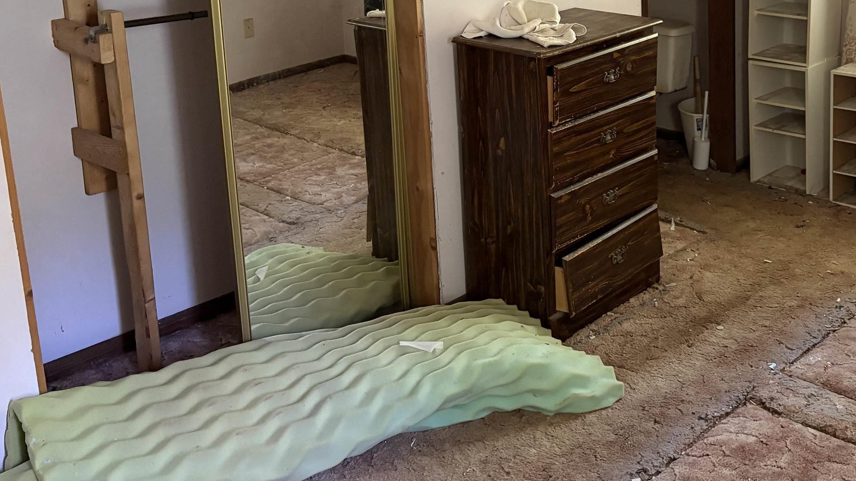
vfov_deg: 26.1
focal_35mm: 44
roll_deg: +2.0
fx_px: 999
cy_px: 37
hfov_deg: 45.4
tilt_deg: -10.8
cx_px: 599
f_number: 1.6
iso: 640
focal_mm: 5.96
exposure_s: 1/33
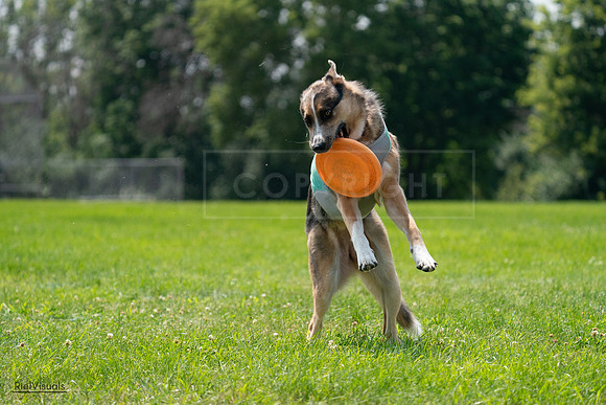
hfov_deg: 9.7
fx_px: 3568
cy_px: 203
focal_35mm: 212
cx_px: 293
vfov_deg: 6.5
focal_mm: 200
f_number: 5.6
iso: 1250
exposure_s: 1/4000
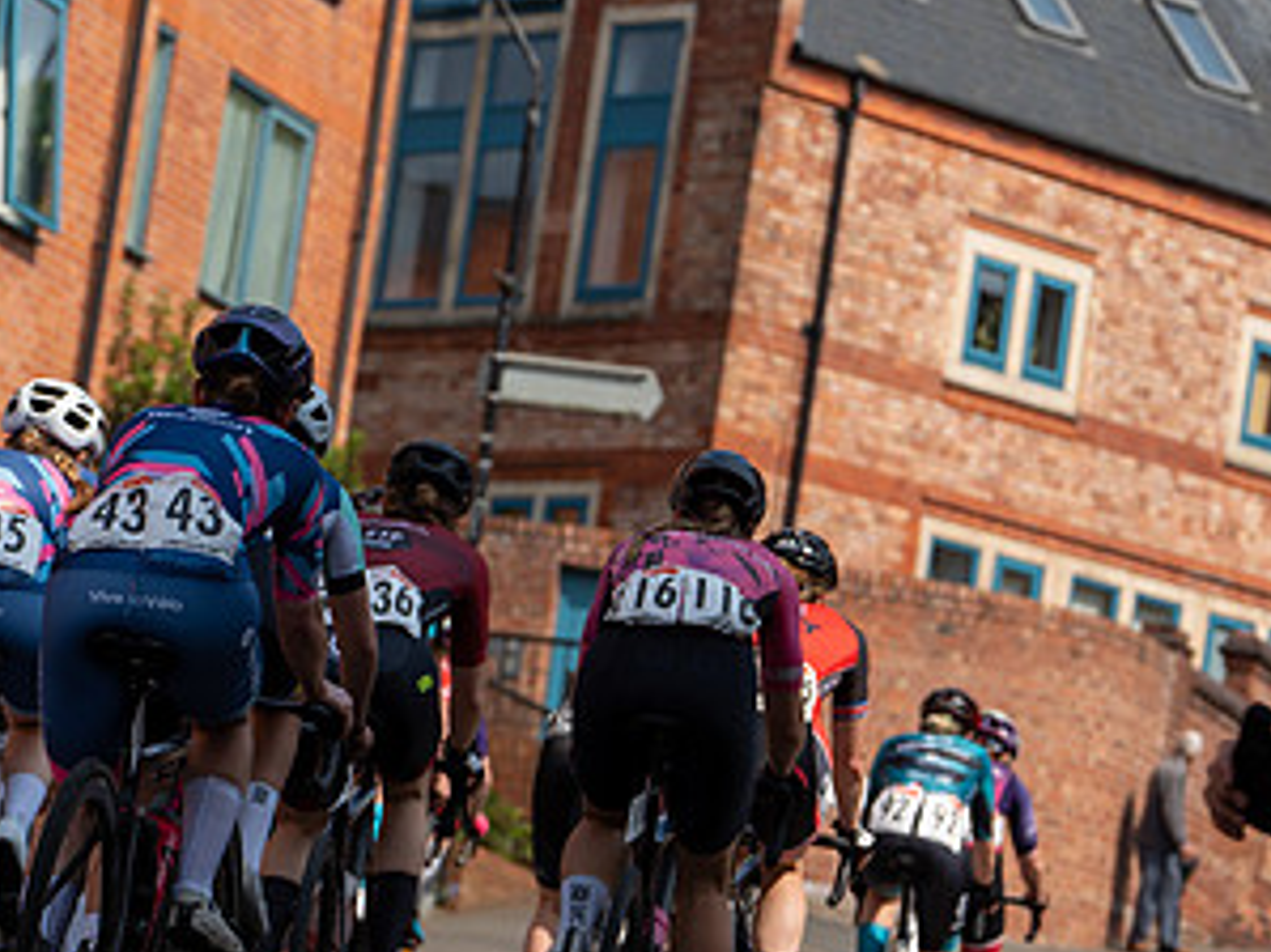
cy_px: 644
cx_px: 230
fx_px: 7818
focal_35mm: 213
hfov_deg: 9.3
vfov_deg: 7.0
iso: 200
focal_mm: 114
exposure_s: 1/1250
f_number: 5
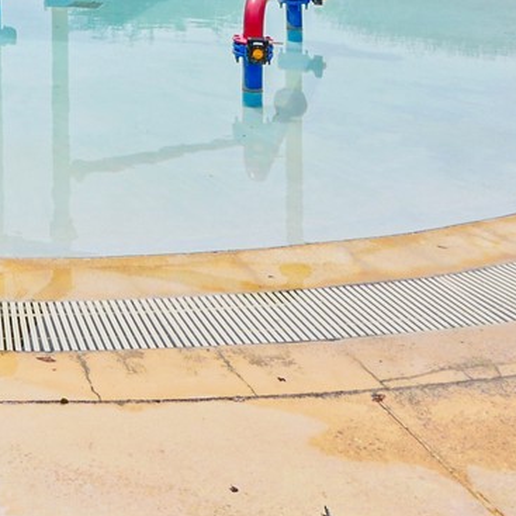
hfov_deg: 27.8
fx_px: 911
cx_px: -101
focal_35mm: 54
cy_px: -157
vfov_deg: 26.7
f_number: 8
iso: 200
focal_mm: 7
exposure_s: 1/400
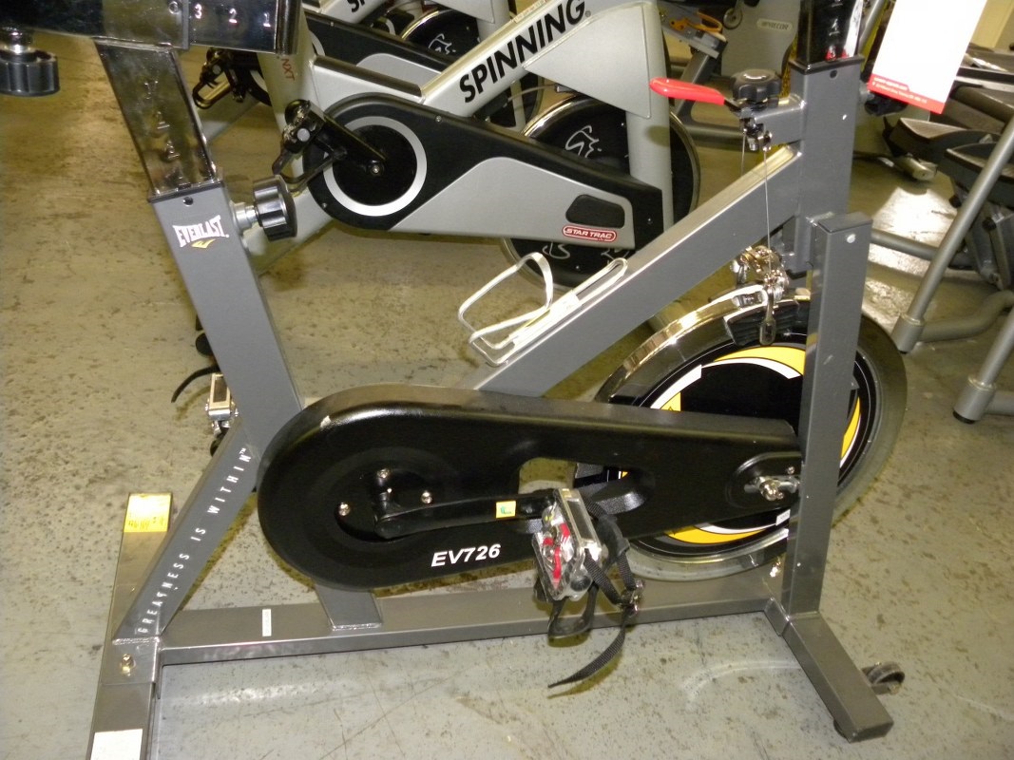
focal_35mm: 29
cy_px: 380
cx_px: 507
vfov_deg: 48.2
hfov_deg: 61.7
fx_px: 849
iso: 400
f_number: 2.8
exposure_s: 1/30
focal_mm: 5.2
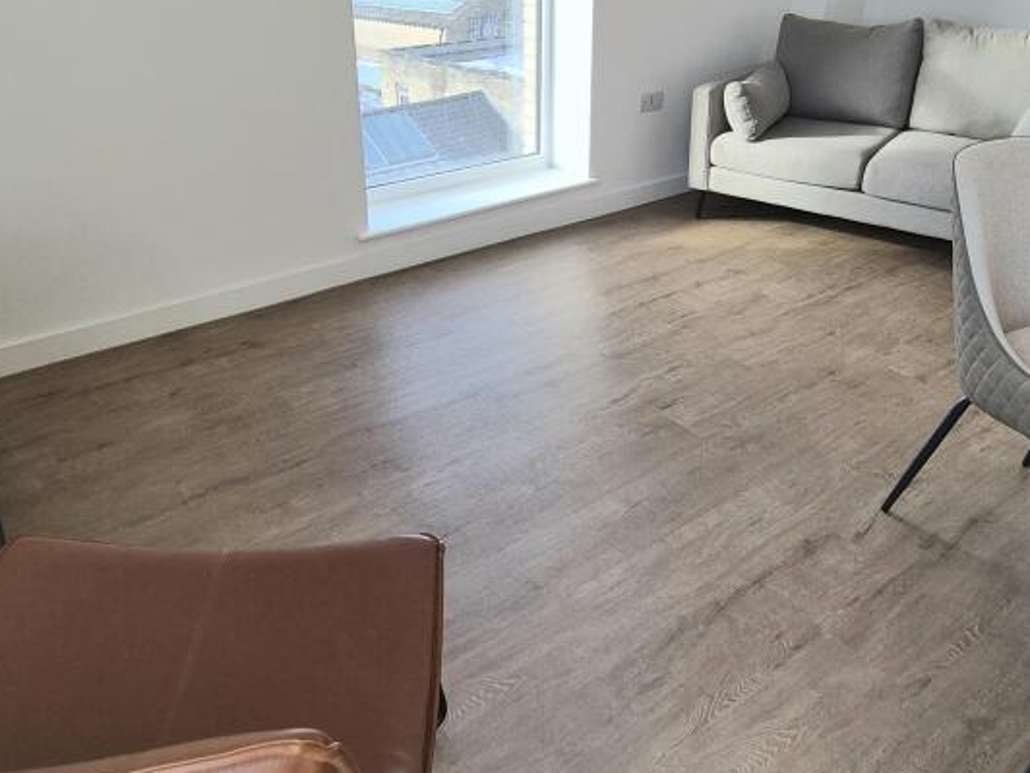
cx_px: 498
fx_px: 744
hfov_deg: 69.4
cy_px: 240
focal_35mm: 25
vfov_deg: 53.5
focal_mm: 2.2
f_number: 2.2
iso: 50
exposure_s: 1/167
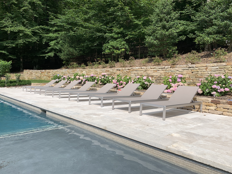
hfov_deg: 65.3
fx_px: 181
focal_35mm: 27
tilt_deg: -1.6
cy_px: 85
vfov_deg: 51.3
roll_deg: -0.8
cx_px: 112
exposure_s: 1/1812
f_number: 1.8
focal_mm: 4.25
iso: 25
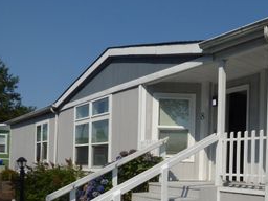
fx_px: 302
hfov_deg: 44.4
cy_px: 169
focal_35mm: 39
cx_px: 231
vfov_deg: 35.3
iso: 100
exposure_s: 1/1600
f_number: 4
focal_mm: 3.58
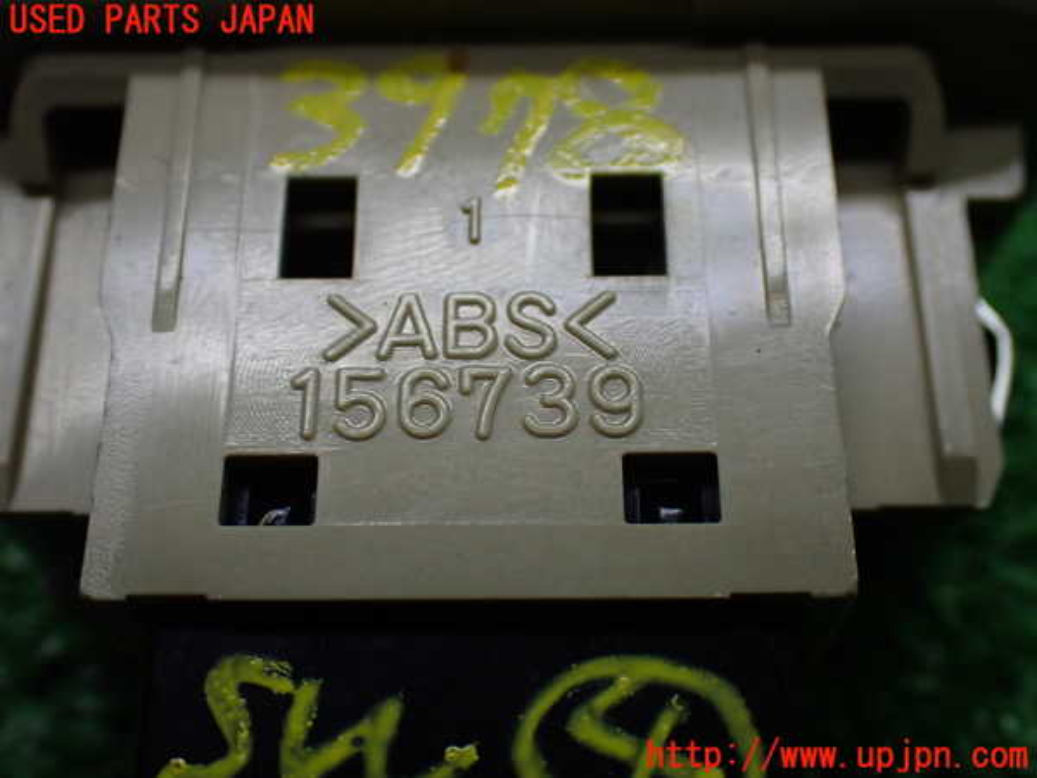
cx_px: 518
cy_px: 389
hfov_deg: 40.4
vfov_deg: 30.9
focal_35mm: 47
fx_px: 1408
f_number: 3.1
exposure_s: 1/200
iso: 400
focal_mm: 8.4
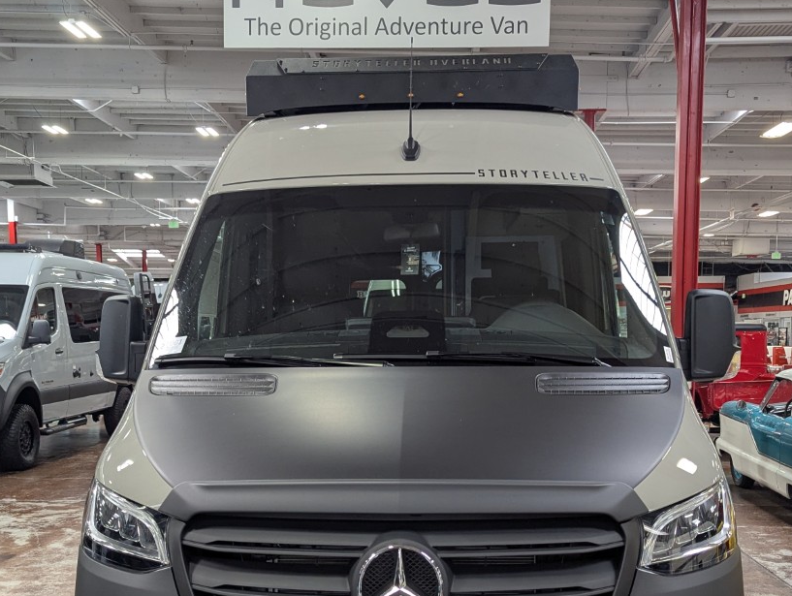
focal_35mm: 41
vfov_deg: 34.6
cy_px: 428
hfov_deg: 45.7
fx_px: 939
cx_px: 391
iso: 153
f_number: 1.85
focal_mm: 6.81
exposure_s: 1/120
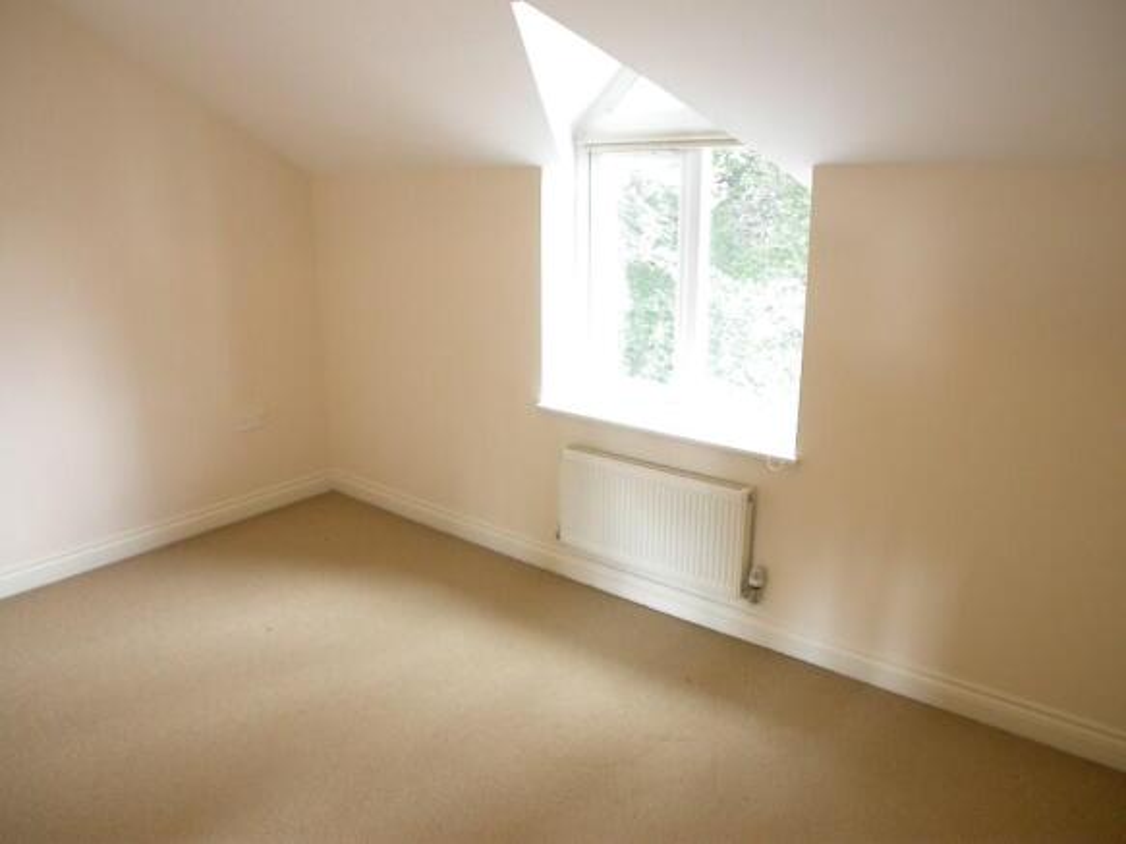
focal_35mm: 38
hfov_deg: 49.0
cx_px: 563
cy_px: 422
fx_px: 1236
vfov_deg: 37.7
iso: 100
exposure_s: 1/11
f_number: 2.6
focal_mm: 7.85
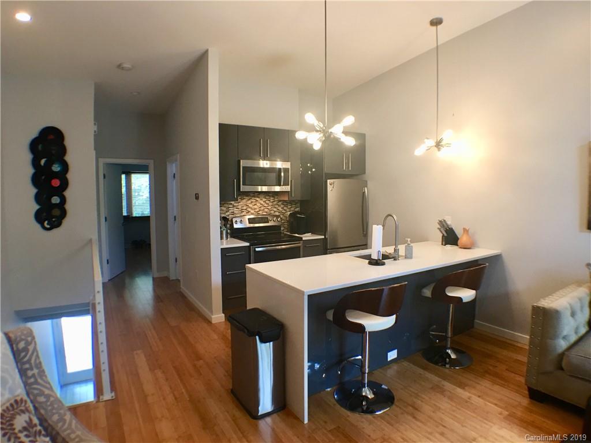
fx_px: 495
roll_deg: -0.2
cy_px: 222
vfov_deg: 48.2
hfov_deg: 61.7
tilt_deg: -3.3
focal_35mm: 29
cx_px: 296
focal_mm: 4.15
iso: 40
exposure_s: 1/15
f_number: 2.2
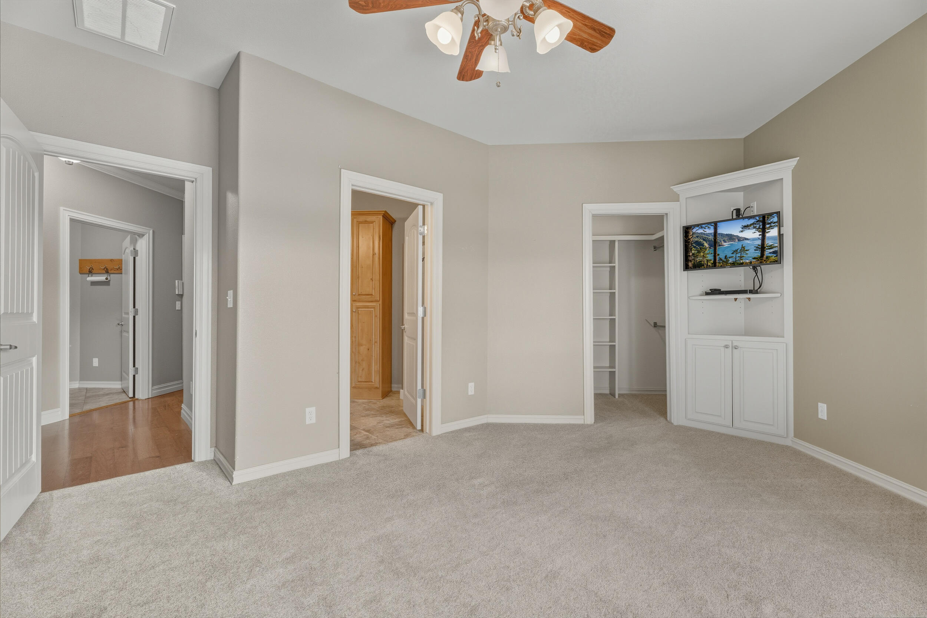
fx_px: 412
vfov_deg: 73.7
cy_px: 309
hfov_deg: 96.7
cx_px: 464
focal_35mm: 16
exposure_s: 1/125
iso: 160
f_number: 8
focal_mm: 16
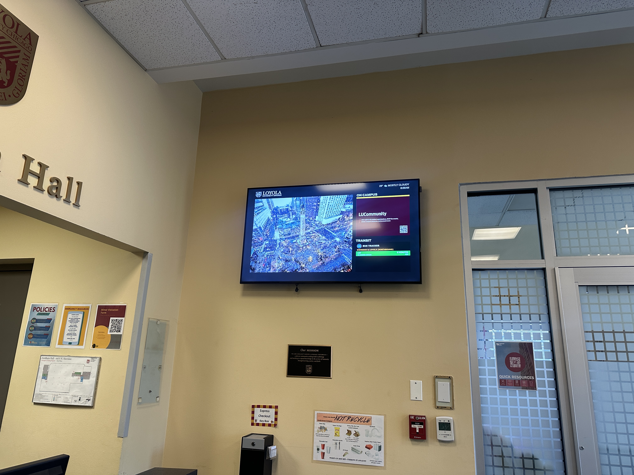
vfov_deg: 56.8
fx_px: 440
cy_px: 238
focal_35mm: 24
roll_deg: -2.0
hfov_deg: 71.6
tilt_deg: +14.9
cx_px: 317
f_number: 1.78
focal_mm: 6.86
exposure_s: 1/60
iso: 160
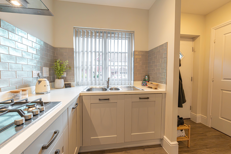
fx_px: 90
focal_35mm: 14
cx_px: 116
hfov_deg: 104.3
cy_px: 77
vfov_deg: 81.2
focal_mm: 14
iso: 2500
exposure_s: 1/100
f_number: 8
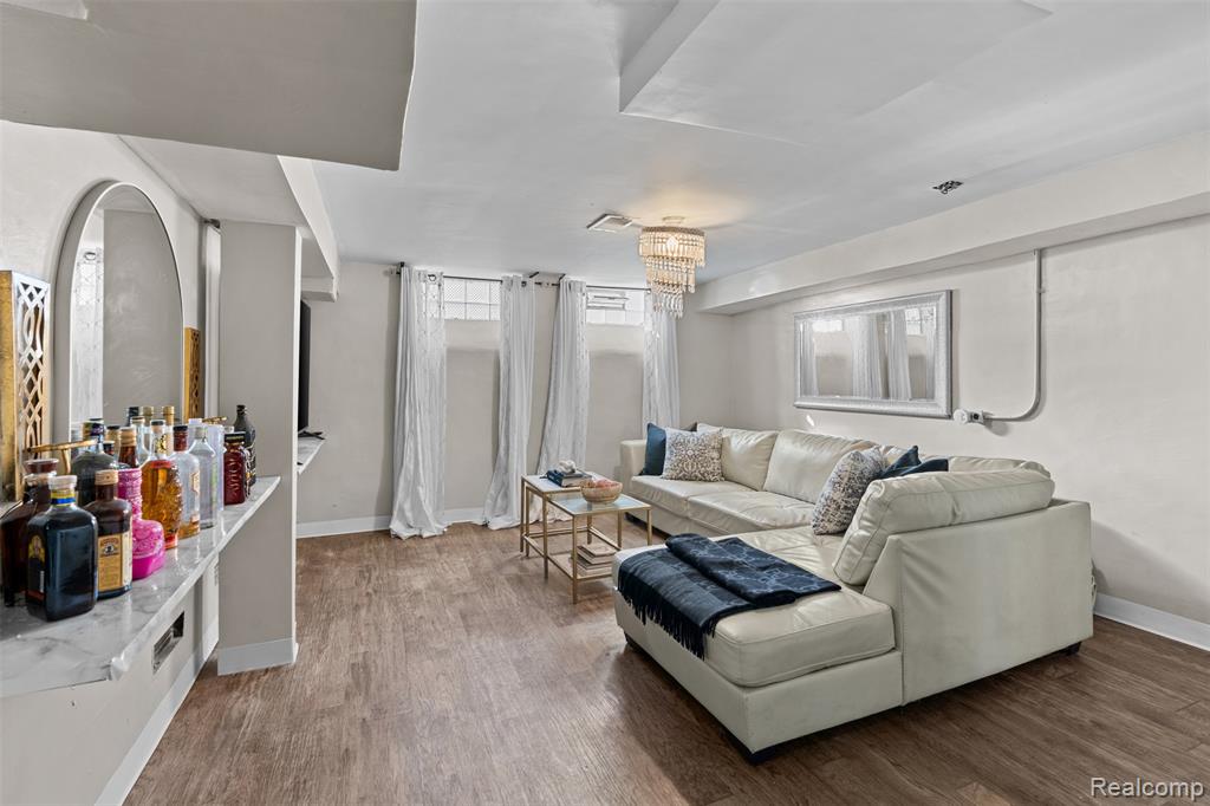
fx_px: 538
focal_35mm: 16
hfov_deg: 96.8
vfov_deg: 73.7
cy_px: 403
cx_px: 605
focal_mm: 16
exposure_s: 1/1.25
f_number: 8
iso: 400
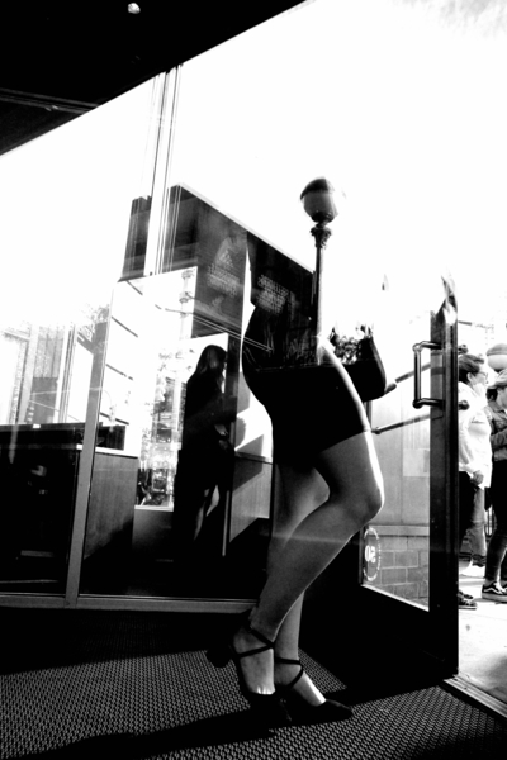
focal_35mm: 28
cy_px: 380
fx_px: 591
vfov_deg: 65.5
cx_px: 254
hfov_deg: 46.4
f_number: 5.6
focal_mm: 18.3
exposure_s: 1/1000
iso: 4000
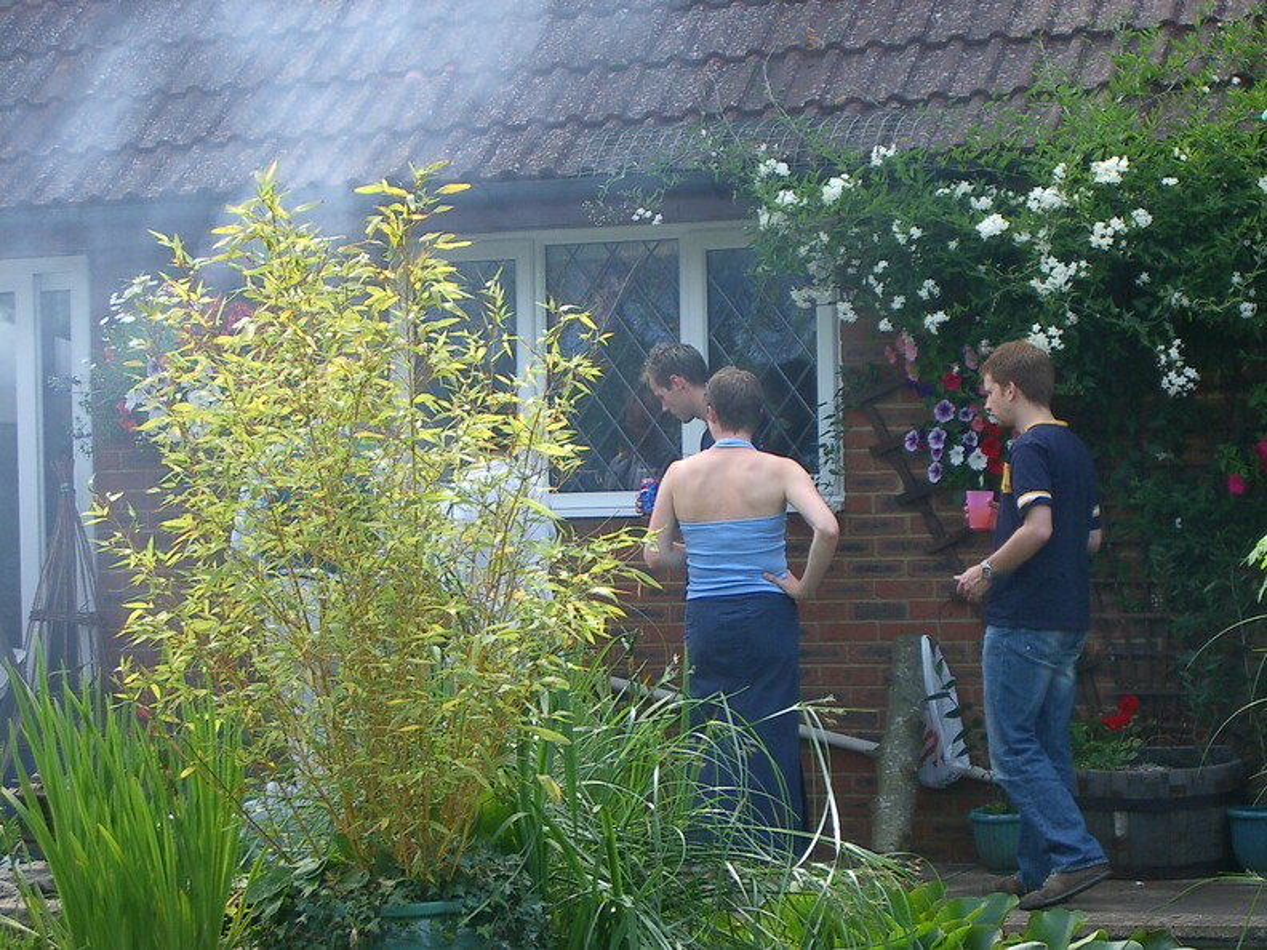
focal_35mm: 105
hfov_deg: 18.7
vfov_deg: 14.1
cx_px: 634
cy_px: 475
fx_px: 3843
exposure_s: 1/160
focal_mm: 17.4
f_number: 4.8
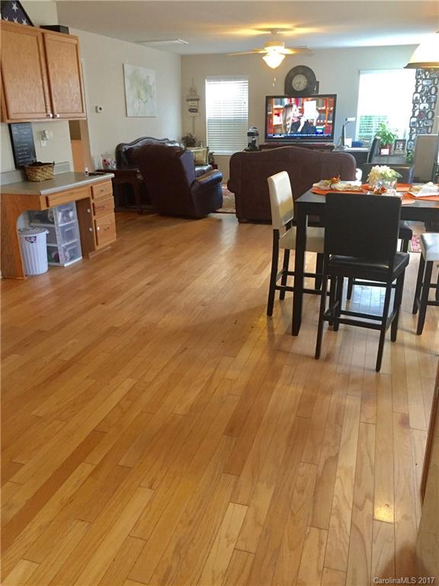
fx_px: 490
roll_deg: -0.2
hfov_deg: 48.2
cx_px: 220
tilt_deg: -20.8
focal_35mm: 29
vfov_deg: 61.7
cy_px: 293
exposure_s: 1/30
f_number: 2.2
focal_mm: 4.15
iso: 160
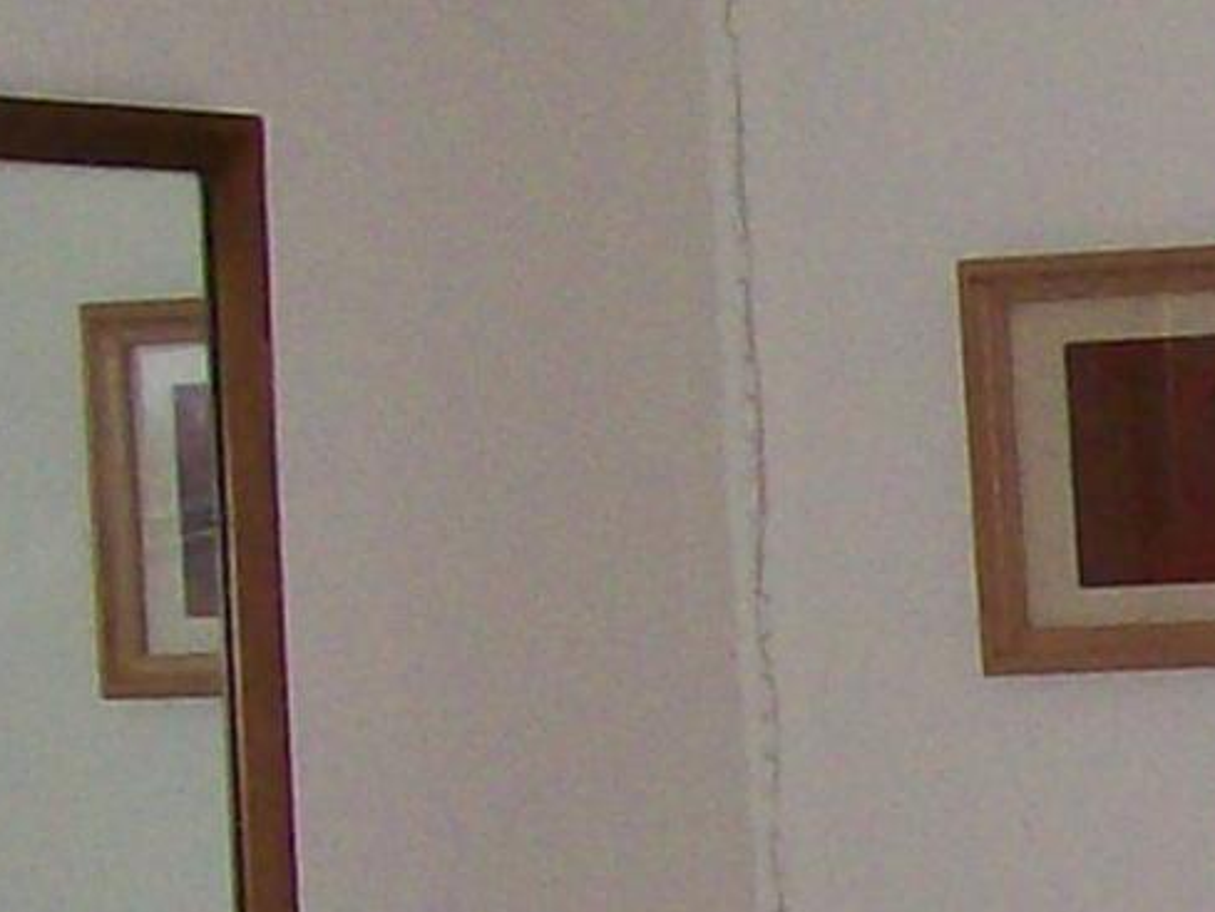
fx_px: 7759
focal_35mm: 221
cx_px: 2584
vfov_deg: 6.6
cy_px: 1362
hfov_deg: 8.4
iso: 140
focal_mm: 6
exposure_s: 1/64
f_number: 2.7
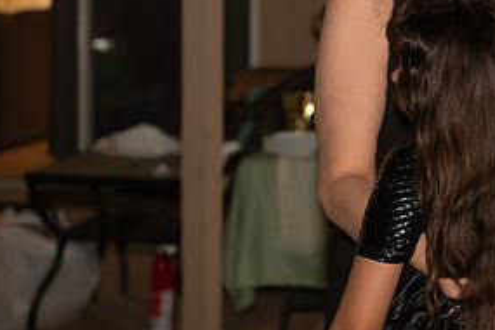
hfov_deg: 16.6
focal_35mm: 122
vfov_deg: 11.2
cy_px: 71
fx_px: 1677
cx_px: 438
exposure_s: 1/160
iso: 1000
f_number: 3.5
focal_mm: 60
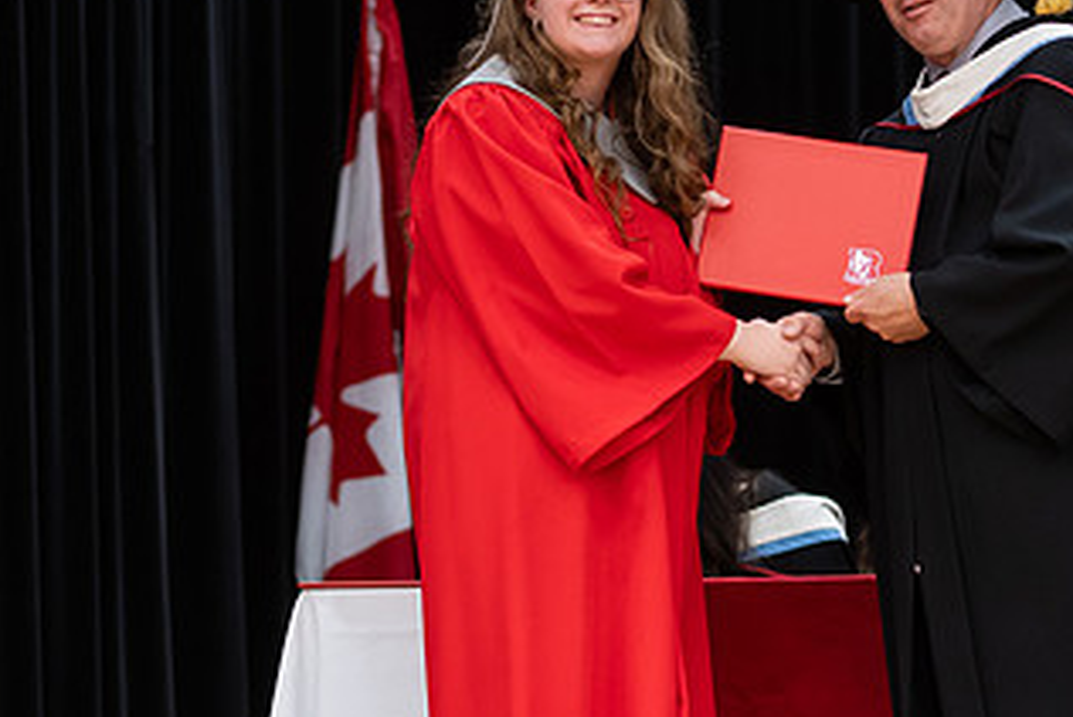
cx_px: 710
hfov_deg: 9.6
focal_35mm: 213
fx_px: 6351
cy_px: 641
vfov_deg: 6.4
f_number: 2.8
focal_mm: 85
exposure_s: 1/200
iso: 1000
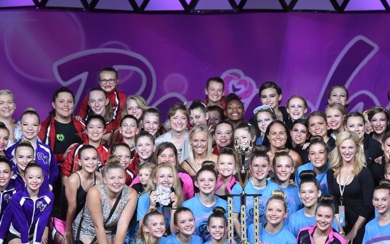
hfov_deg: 9.7
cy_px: 87
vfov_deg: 6.1
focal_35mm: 216
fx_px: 2297
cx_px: 198
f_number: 4
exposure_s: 1/500
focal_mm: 112
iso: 4000
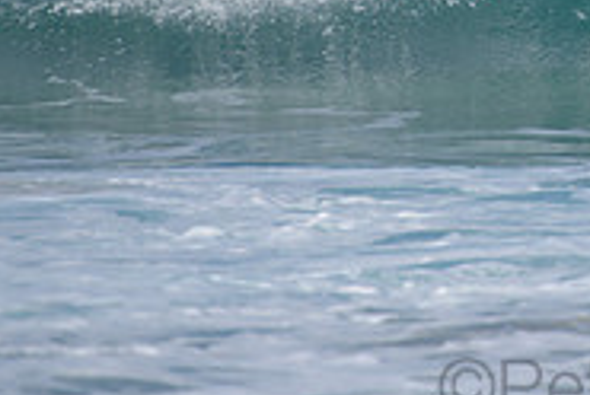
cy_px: -142
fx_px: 25689
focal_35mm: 1565
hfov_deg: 1.3
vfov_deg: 0.9
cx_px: 686
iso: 160
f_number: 5.6
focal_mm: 500
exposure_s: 1/2000
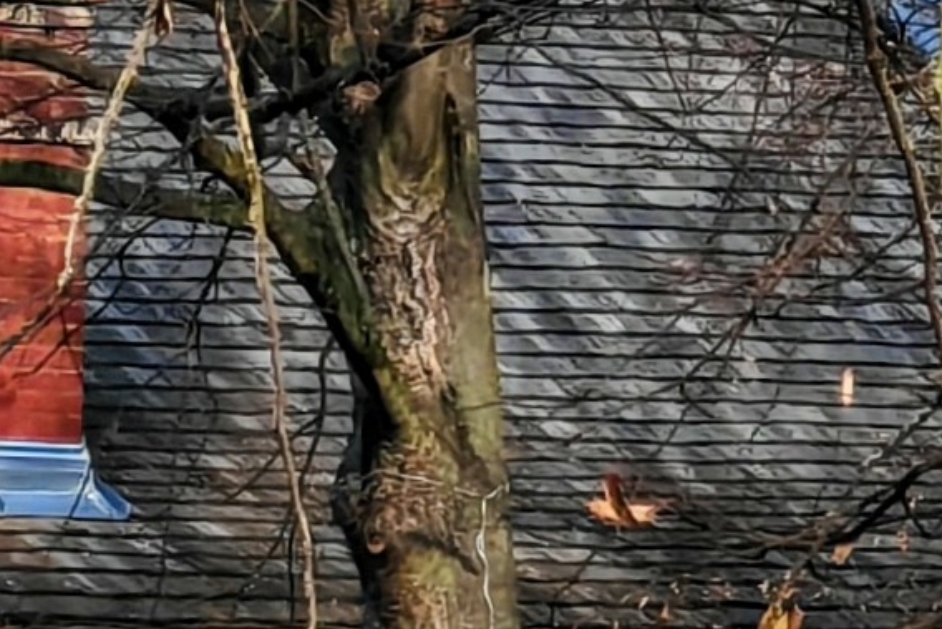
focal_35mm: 686
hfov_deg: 3.0
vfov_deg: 2.0
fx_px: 17954
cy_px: 95
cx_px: -925
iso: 50
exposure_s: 1/360
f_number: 3
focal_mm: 14.92
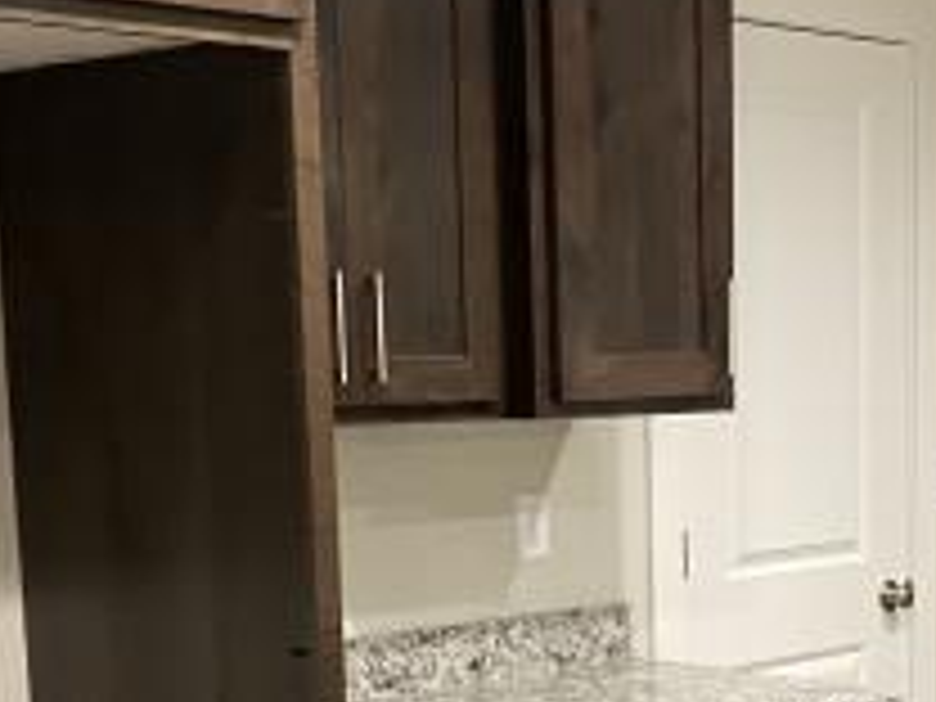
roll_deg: +0.5
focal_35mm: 80
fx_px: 2163
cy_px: 729
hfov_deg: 23.9
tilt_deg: -7.7
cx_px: 788
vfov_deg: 17.9
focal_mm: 4.25
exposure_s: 1/60
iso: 250
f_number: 1.8
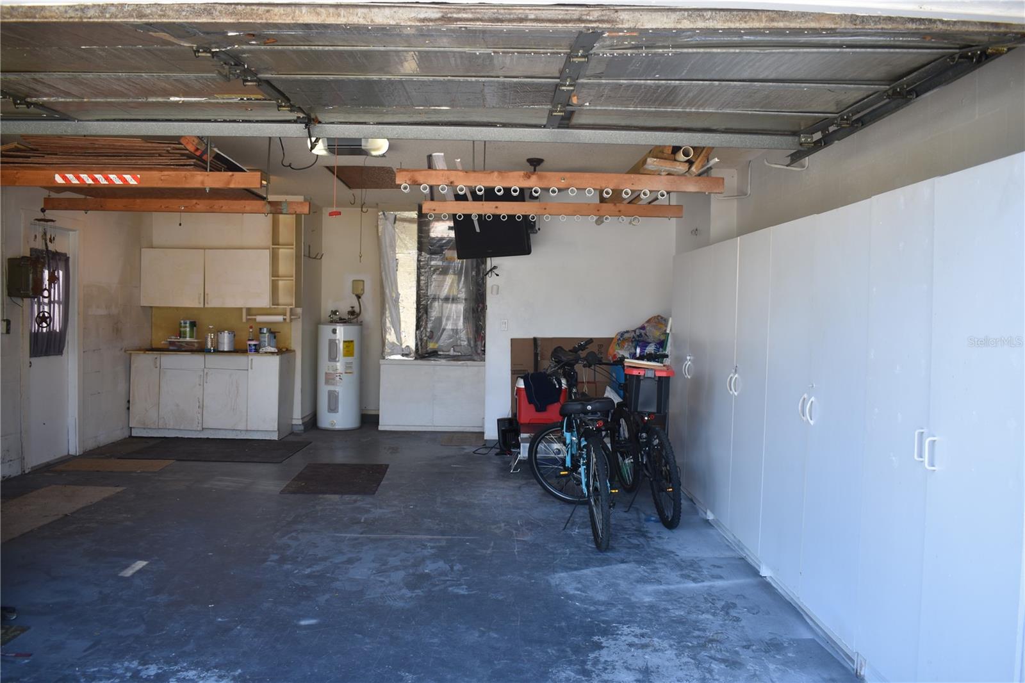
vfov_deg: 43.6
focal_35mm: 30
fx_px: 854
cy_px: 342
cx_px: 512
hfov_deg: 61.9
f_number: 4.5
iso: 100
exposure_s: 1/80
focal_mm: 20
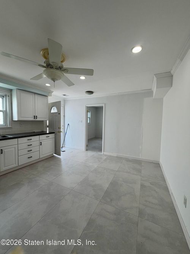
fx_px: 102
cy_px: 127
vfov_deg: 102.1
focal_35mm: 14
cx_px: 95
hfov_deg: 85.7
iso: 50
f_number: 2.2
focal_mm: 2.22
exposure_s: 1/120
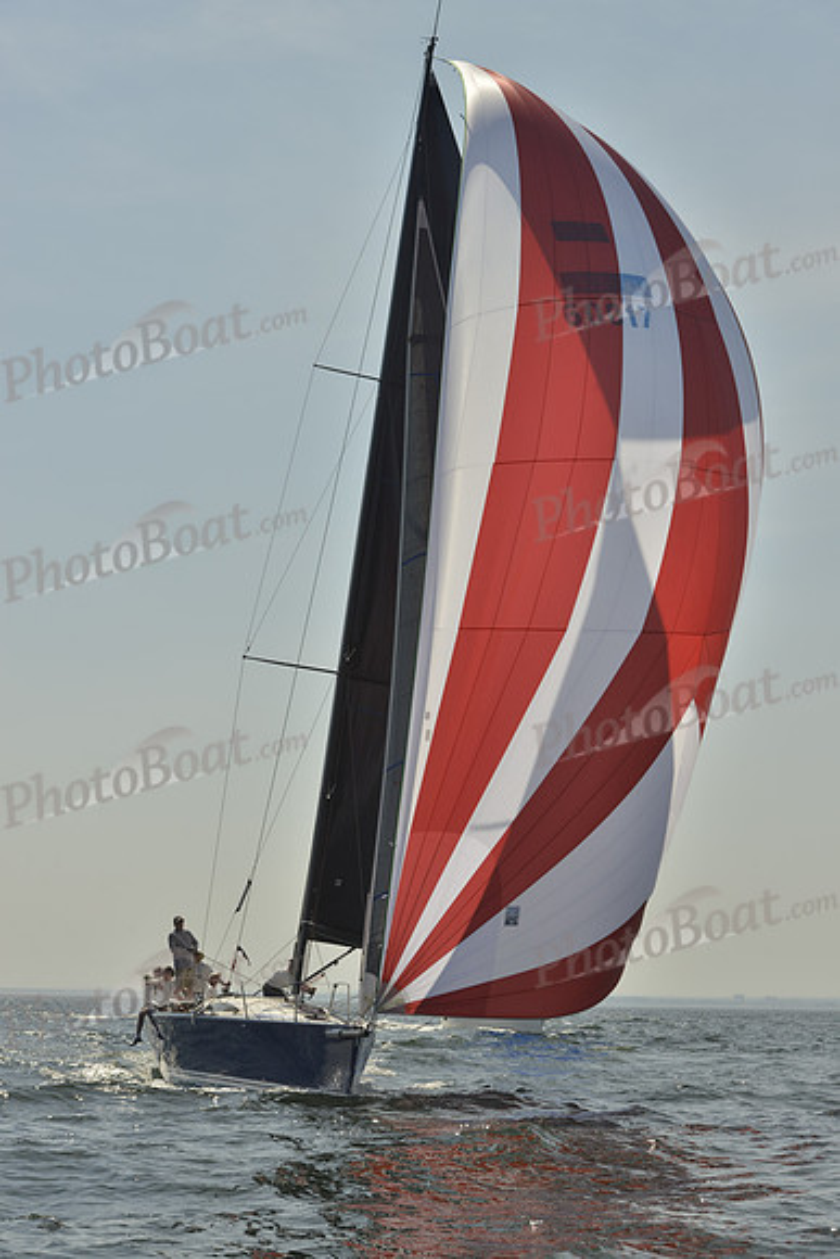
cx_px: 420
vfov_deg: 28.8
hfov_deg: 19.5
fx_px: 2448
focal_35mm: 70
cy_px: 630
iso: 200
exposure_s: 1/1250
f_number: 9
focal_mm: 70
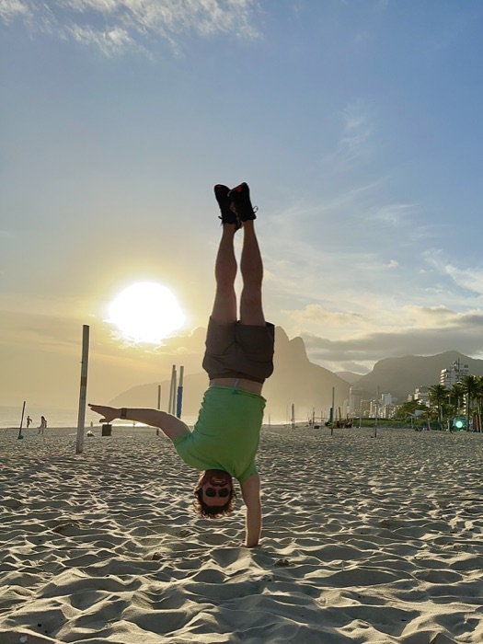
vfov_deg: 71.6
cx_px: 242
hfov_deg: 56.8
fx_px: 446
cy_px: 322
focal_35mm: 24
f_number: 1.78
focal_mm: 6.86
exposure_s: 1/13699
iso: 80
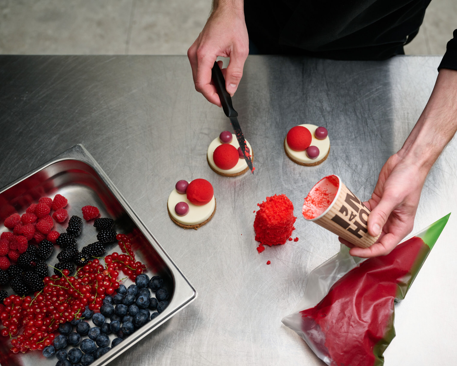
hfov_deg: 41.9
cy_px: 183
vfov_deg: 34.2
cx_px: 263
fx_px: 595
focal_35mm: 44
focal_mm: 39
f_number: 4
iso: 400
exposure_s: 1/250
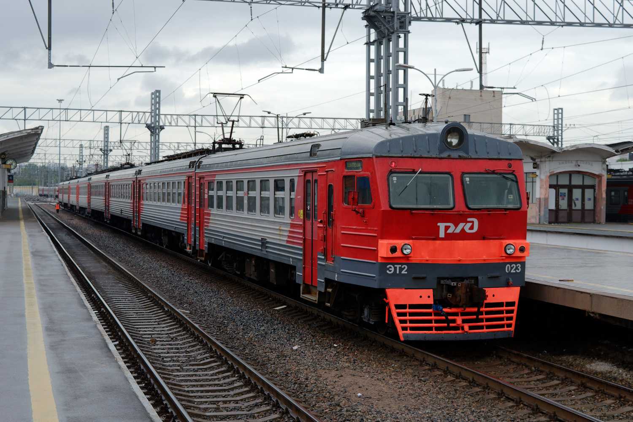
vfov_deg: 22.6
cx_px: 316
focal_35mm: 60
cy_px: 211
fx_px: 1055
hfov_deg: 33.4
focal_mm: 40
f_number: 8
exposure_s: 1/160
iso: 200
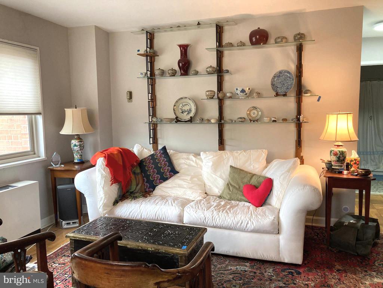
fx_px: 310
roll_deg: +1.2
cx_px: 192
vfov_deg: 49.7
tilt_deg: -5.5
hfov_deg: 63.4
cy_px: 144
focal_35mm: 28
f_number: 1.8
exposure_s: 1/60
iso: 125
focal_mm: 3.99
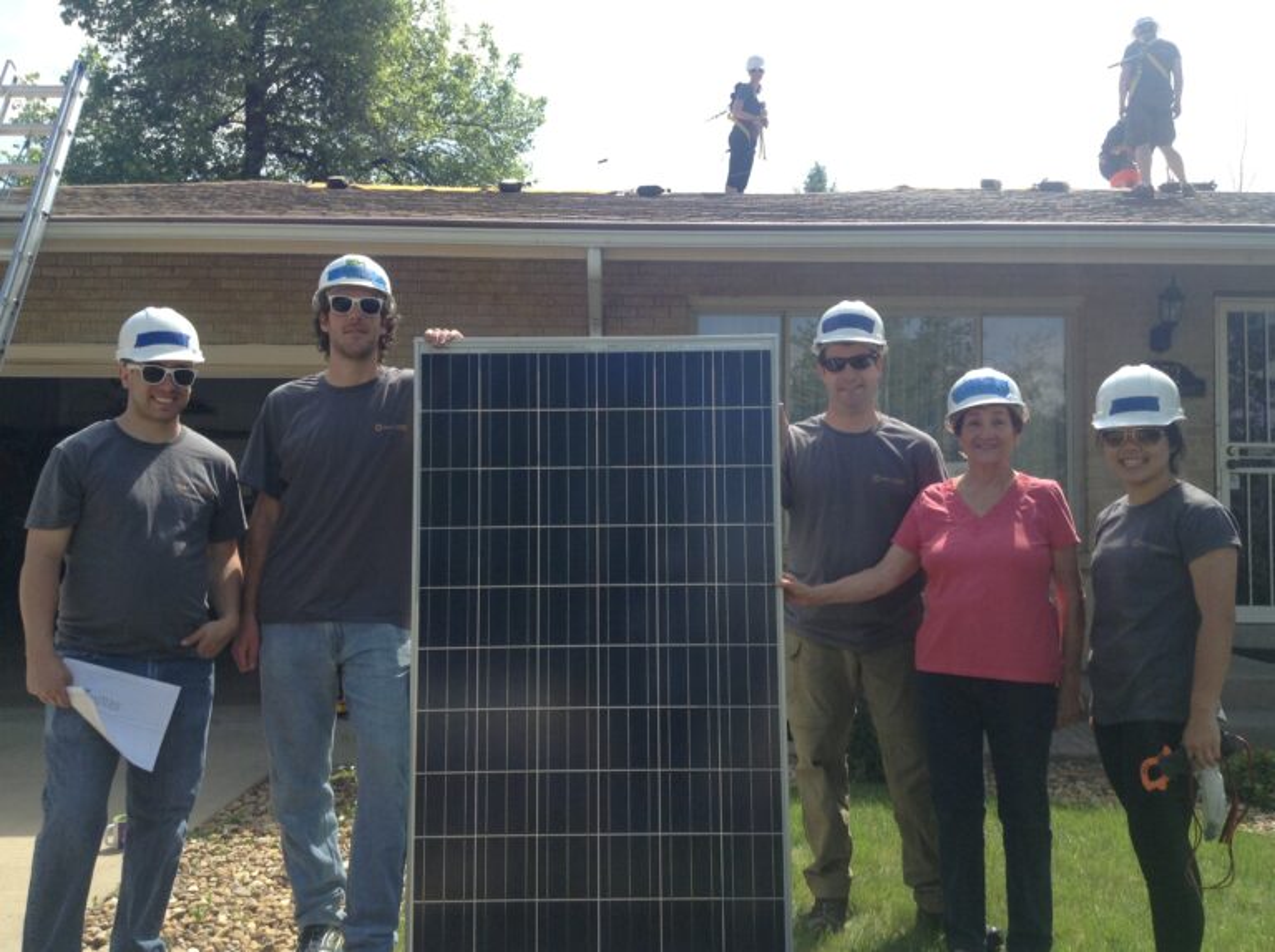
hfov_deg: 55.4
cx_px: 638
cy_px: 476
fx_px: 1214
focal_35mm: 33
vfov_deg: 42.9
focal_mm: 3.3
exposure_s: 1/604
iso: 32
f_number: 2.4
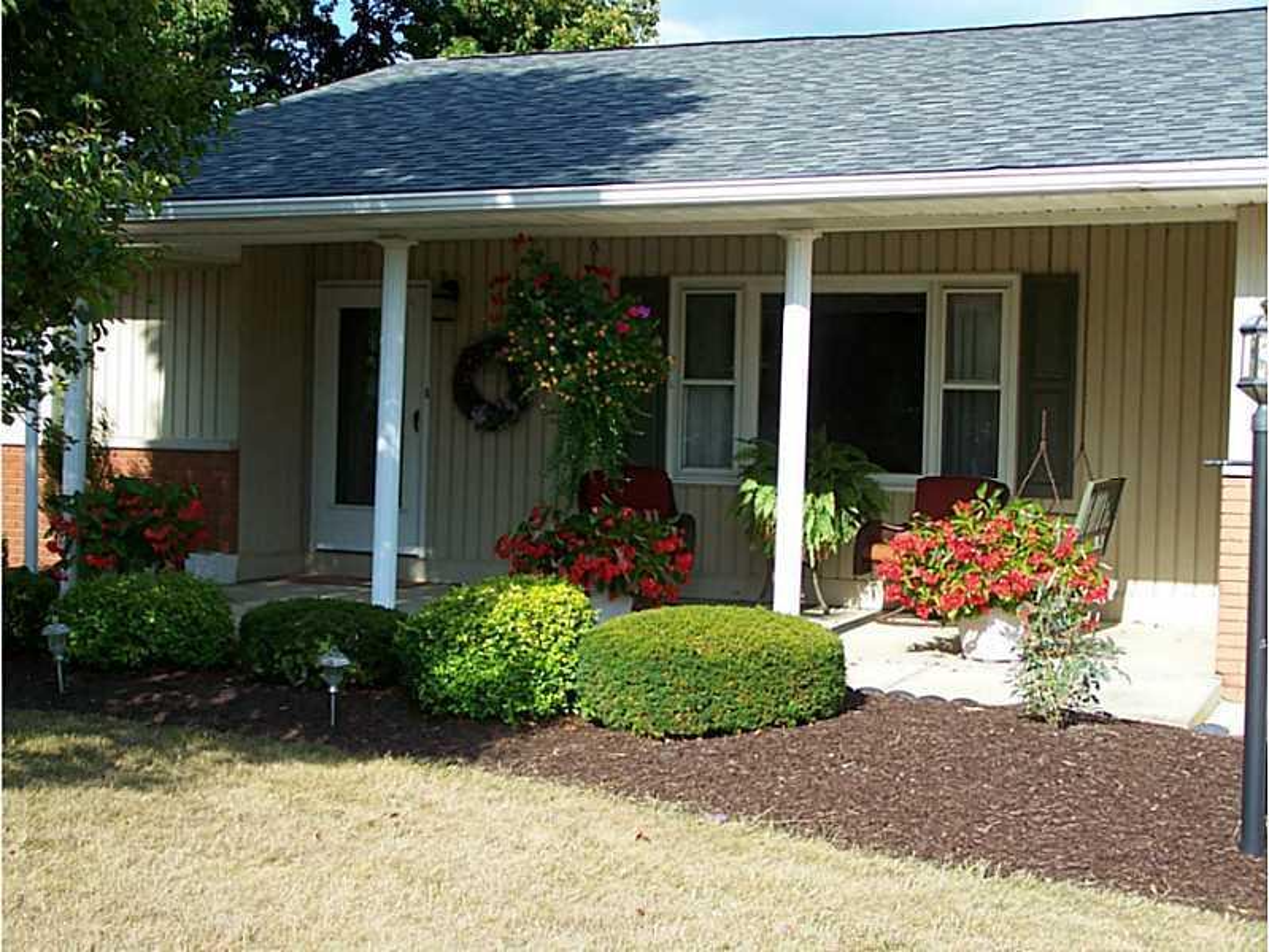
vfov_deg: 28.6
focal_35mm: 51
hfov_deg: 37.5
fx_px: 1869
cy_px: 476
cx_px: 634
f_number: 3
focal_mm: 8.5
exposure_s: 1/500
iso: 80
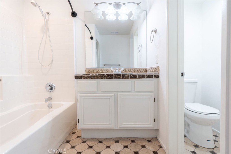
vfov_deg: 67.3
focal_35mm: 18
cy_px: 77
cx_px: 116
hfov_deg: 90.0
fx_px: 115
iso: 125
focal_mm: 18
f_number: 4
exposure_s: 1/60
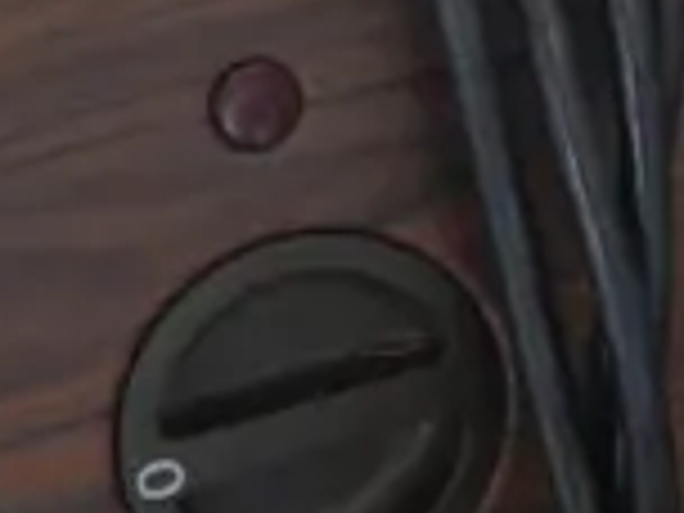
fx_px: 5058
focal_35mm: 256
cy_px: 907
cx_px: 1404
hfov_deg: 7.4
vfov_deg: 5.7
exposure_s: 1/30
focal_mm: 19
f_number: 4.1
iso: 3200
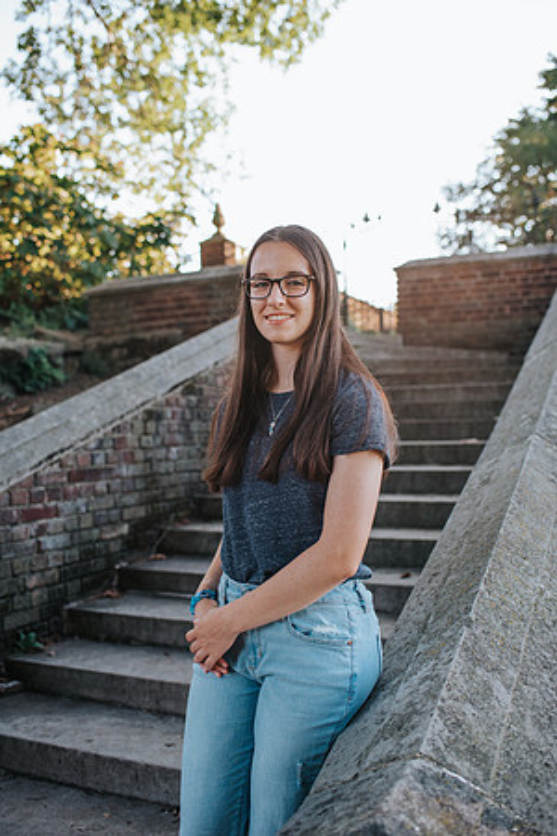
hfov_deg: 37.9
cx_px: 278
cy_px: 418
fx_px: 812
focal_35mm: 35
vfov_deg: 54.4
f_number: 2.8
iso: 360
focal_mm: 35
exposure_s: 1/500
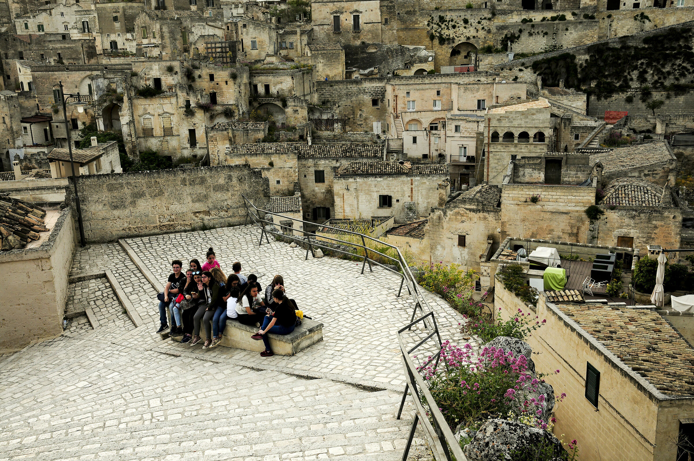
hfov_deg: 57.3
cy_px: 230
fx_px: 635
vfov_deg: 39.9
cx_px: 347
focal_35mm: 33
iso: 200
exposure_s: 1/200
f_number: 7.1
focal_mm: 22
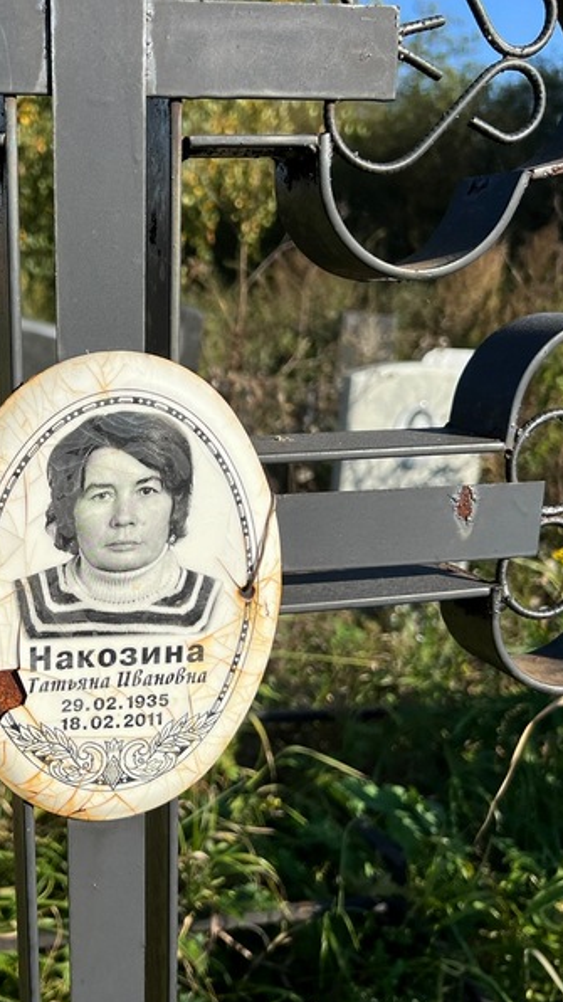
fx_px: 1009
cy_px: 503
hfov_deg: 29.6
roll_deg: -2.3
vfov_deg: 52.8
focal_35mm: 38
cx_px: 37
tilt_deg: -11.6
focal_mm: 5.7
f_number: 1.5
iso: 50
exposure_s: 1/5319
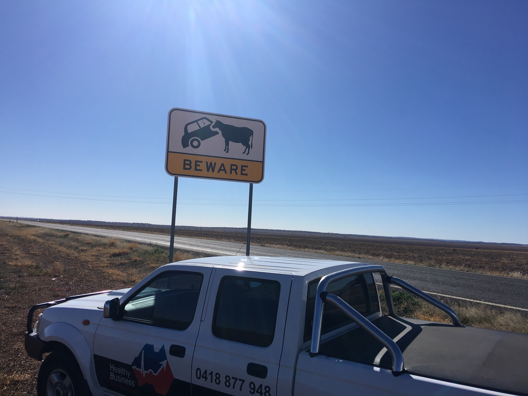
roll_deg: -3.2
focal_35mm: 29
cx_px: 264
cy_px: 198
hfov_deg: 61.7
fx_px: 442
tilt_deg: +4.9
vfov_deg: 48.2
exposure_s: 1/3077
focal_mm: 4.15
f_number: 2.2
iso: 25
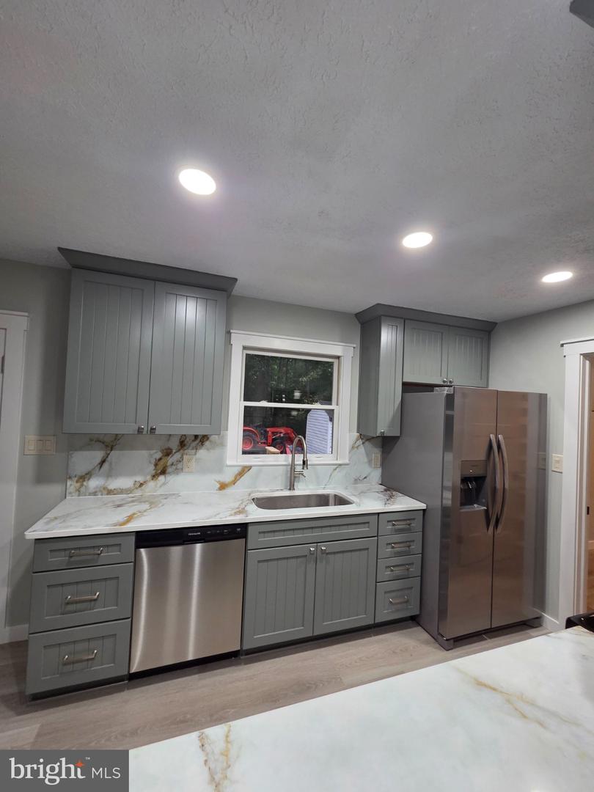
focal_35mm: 13
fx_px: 297
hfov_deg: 89.9
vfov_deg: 106.2
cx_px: 297
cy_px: 396
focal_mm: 2.2
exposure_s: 1/60
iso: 200
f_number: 2.2
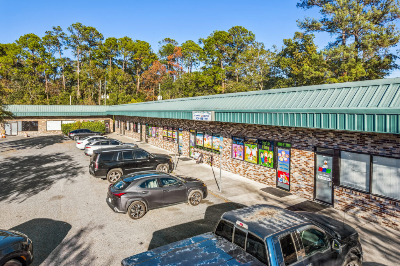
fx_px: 244
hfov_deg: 78.6
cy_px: 133
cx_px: 200
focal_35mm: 22
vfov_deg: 57.2
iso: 100
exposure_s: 1/250
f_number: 2.8
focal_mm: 8.4
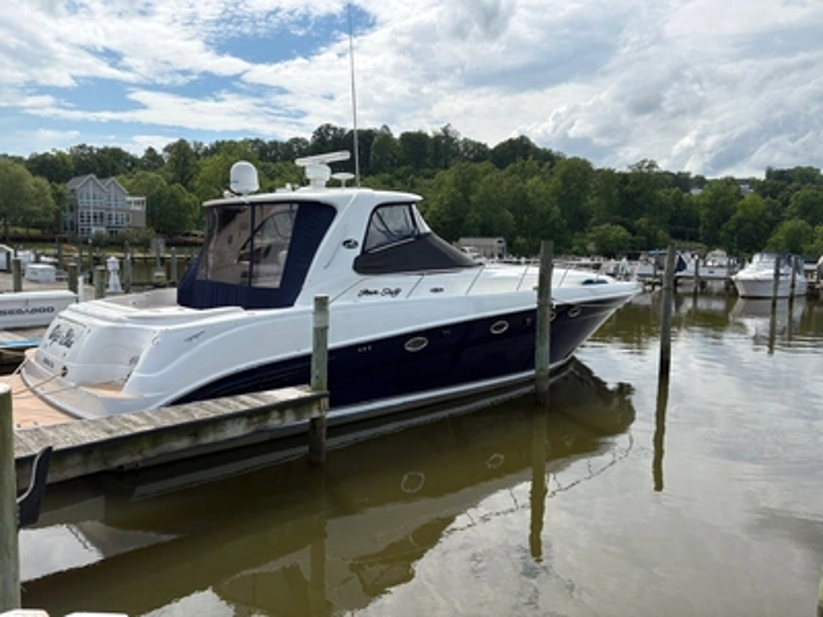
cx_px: 412
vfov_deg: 53.1
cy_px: 308
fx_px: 618
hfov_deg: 67.3
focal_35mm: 26
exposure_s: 1/4950
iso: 50
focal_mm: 5.96
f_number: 1.6
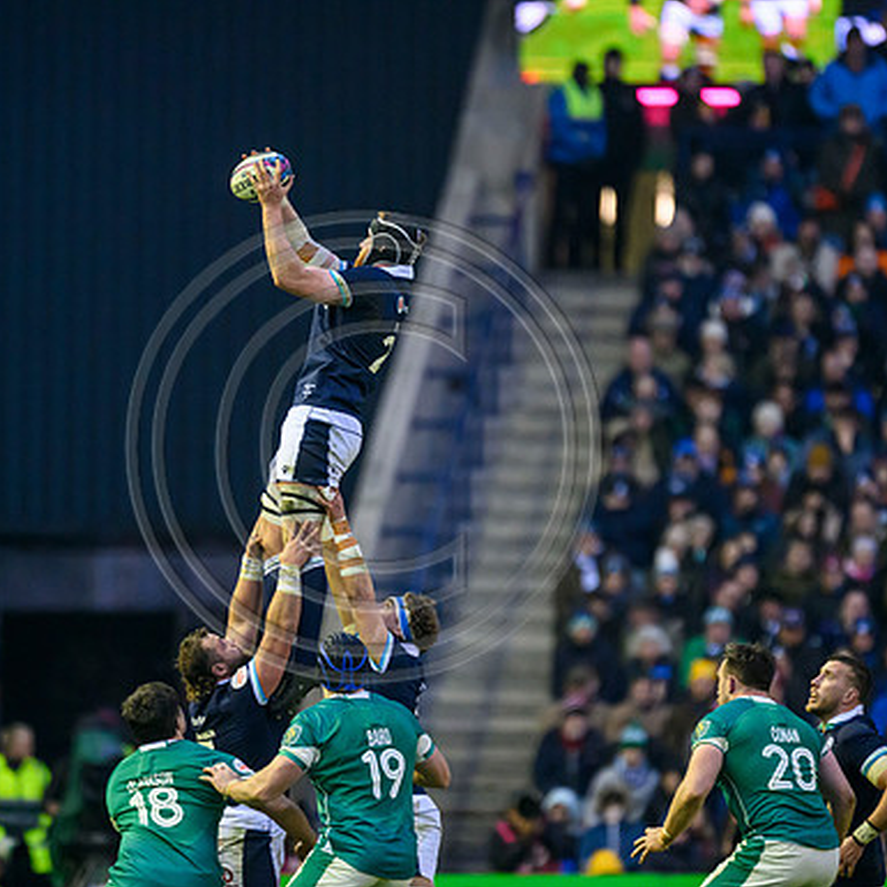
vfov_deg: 2.4
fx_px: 20815
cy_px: 444
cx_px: 364
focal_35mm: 718
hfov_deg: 2.4
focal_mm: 560
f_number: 4
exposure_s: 1/1250
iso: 8000
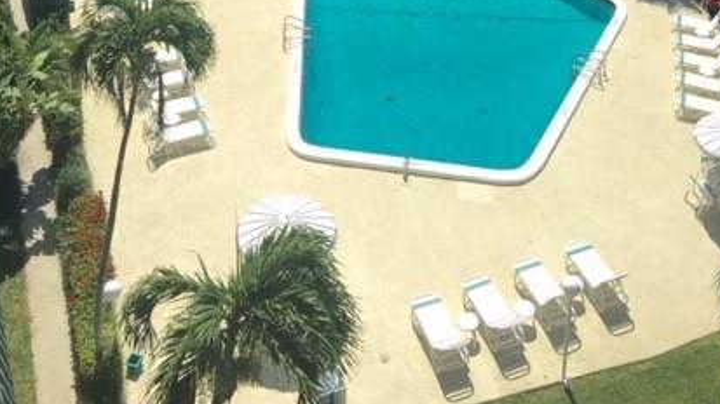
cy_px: -150
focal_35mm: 49
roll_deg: -1.5
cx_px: 404
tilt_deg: -18.8
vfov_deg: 21.6
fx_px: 935
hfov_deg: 42.0
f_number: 2.2
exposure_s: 1/3049
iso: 32
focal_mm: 4.15
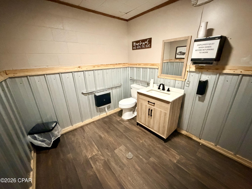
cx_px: 126
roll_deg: +1.3
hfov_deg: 102.1
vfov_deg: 85.7
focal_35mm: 14
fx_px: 102
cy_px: 94
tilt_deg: -19.2
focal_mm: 2.22
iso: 1600
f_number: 2.2
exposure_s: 1/40
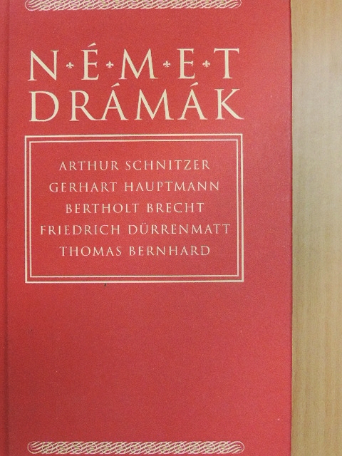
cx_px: 171
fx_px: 659
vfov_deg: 38.2
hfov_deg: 29.1
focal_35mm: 50
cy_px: 228
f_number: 3.6
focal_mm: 8.9
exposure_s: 1/100
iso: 1600
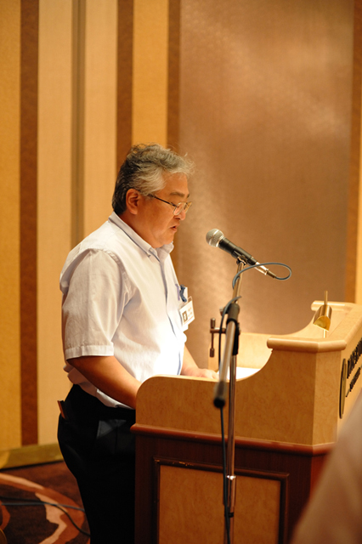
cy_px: 272
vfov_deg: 39.6
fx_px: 755
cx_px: 181
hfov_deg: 27.0
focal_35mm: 50
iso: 3200
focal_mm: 50
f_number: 2.8
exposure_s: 1/125
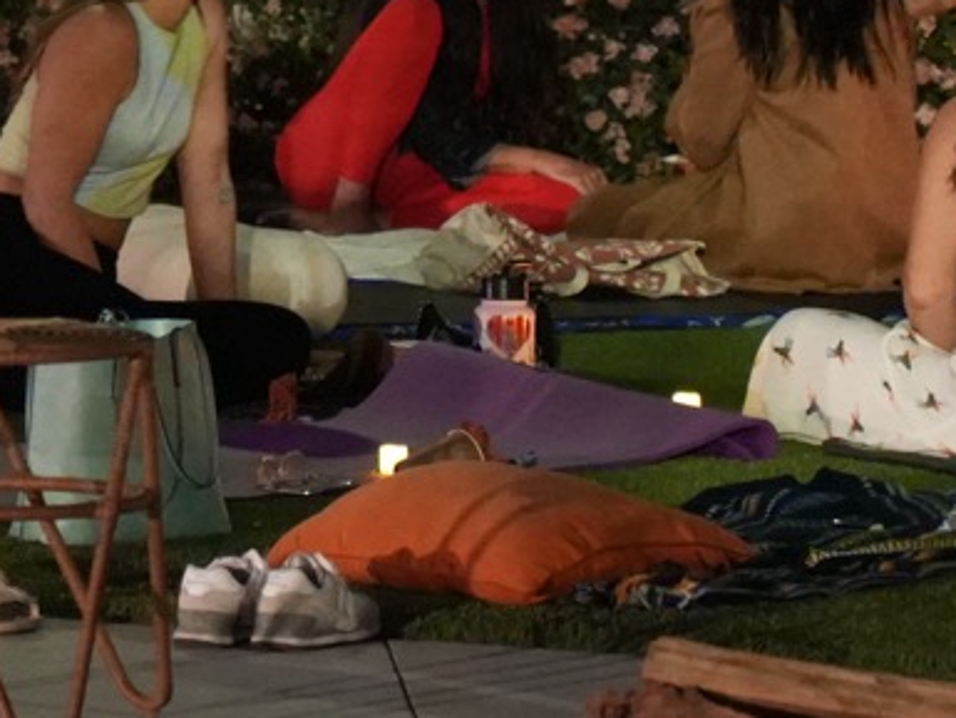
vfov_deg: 4.4
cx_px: -834
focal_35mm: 337
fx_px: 9310
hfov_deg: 5.8
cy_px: -15
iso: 12800
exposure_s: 1/25
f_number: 2.8
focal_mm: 75
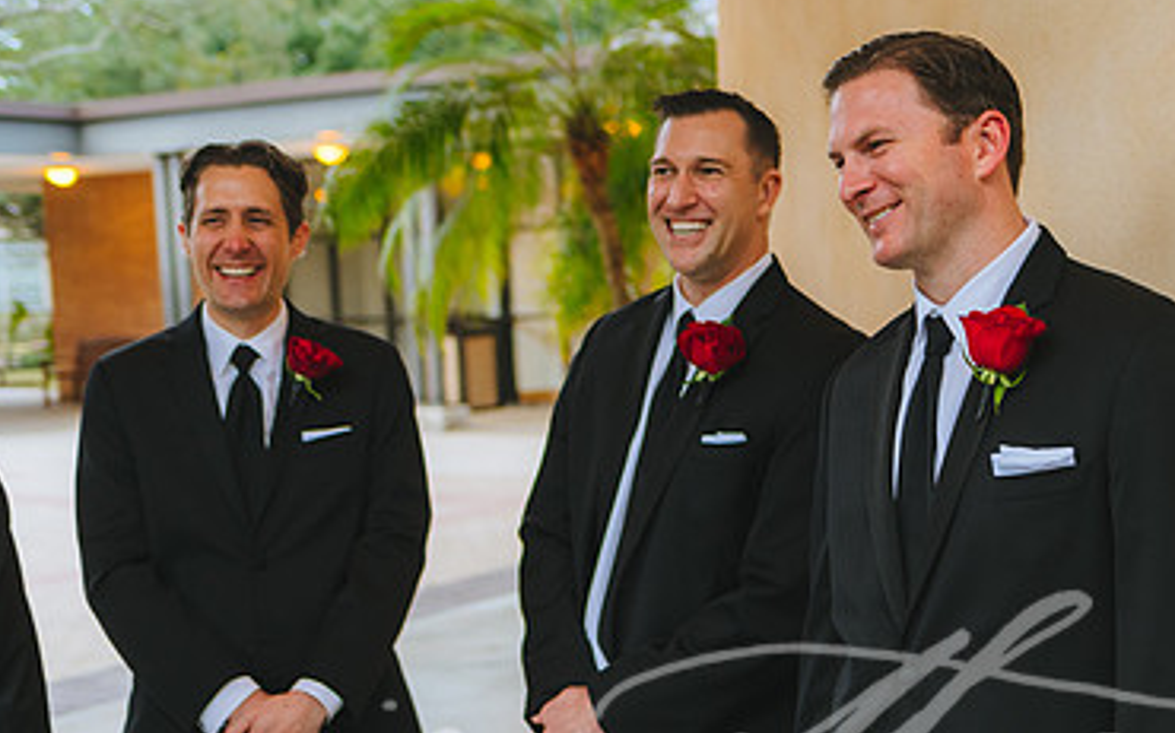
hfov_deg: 35.3
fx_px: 1793
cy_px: 411
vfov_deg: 23.1
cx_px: 908
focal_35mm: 56
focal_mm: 35
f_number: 2.2
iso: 800
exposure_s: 1/200
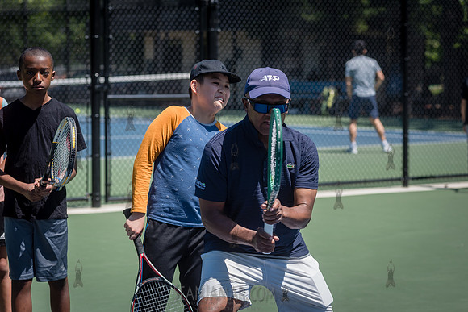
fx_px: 1755
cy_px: 156
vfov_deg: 10.2
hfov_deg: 15.2
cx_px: 234
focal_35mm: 135
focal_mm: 135
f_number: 5.6
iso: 200
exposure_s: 1/640
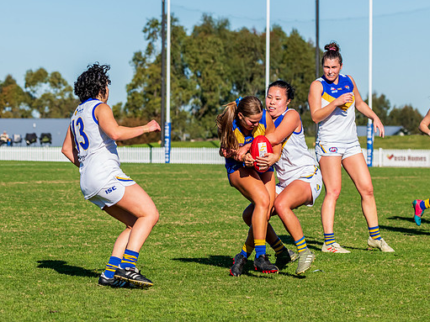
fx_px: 2384
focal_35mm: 192
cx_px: 200
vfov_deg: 7.7
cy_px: 155
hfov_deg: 10.3
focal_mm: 150
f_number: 10
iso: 800
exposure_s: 1/2000
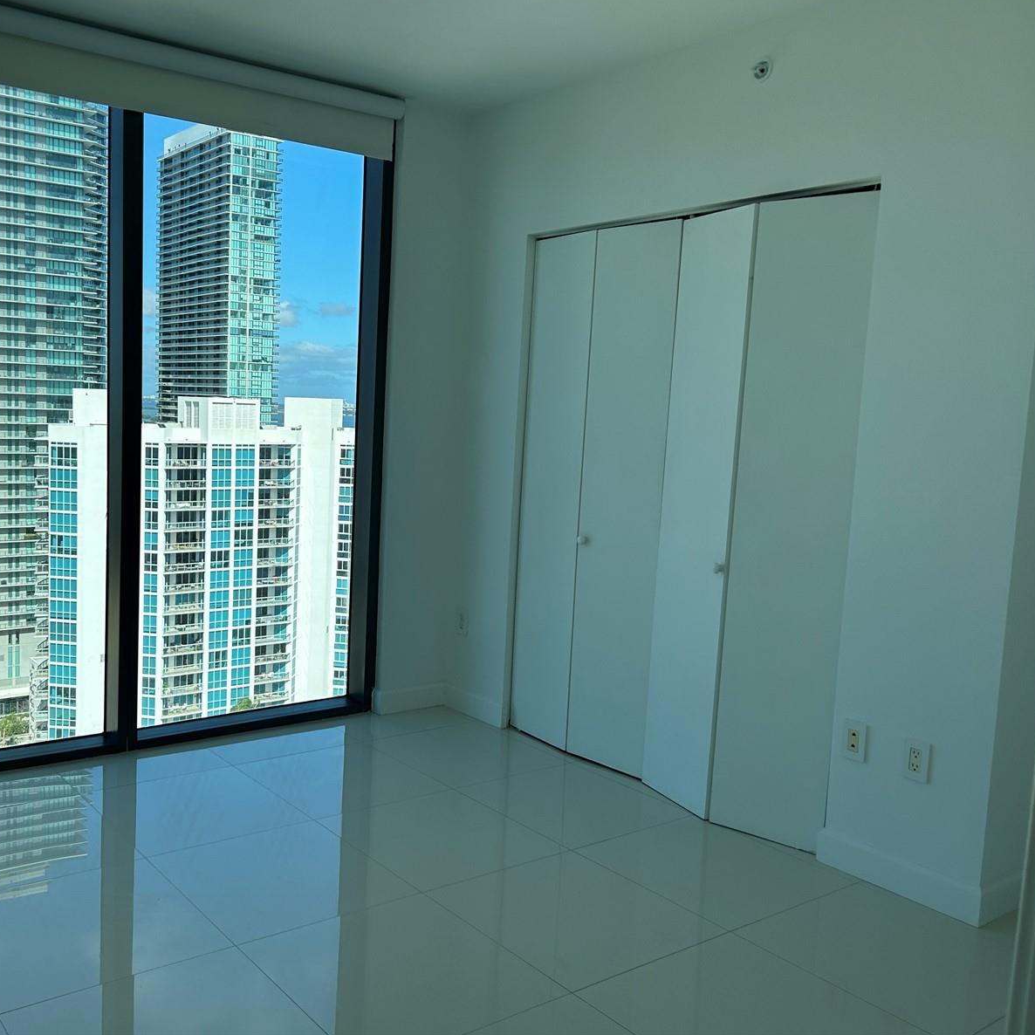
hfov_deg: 51.8
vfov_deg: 52.5
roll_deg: -0.6
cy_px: 513
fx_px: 1049
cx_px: 364
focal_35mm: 31
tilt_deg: -6.0
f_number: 1.5
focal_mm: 5.7
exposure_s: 1/3257
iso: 50
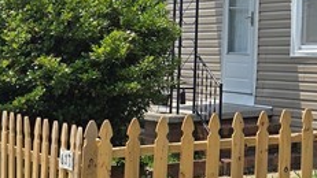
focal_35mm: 111
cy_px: -34
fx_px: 933
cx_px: 516
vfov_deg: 10.7
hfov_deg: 16.9
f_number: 1.7
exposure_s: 1/684
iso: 12
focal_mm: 6.3
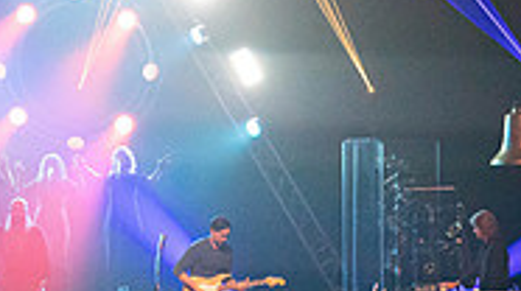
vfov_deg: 5.1
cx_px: 56
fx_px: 3283
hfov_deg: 9.0
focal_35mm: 238
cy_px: 52
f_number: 5.6
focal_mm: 70
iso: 8000
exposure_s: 1/250
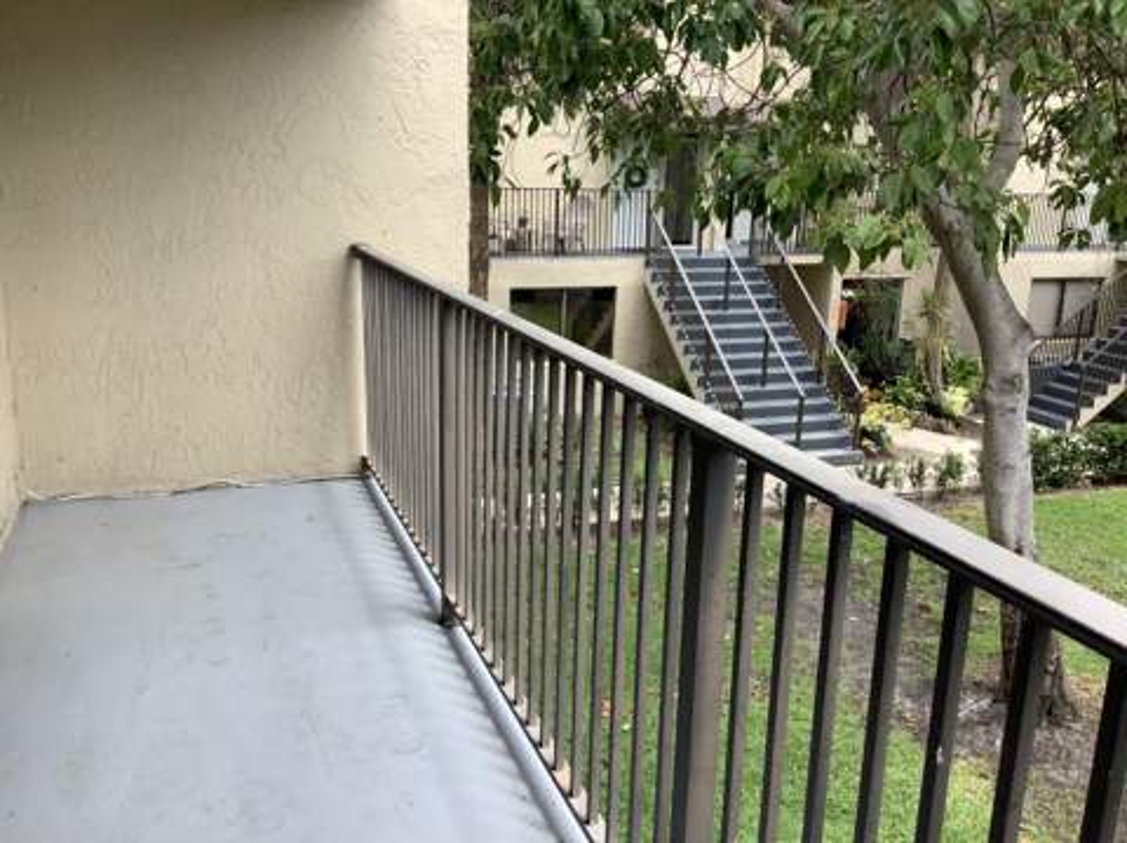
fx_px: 1008
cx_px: 564
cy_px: 422
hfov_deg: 58.4
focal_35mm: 31
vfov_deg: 45.4
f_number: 2.4
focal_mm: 3.3
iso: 25
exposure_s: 1/281
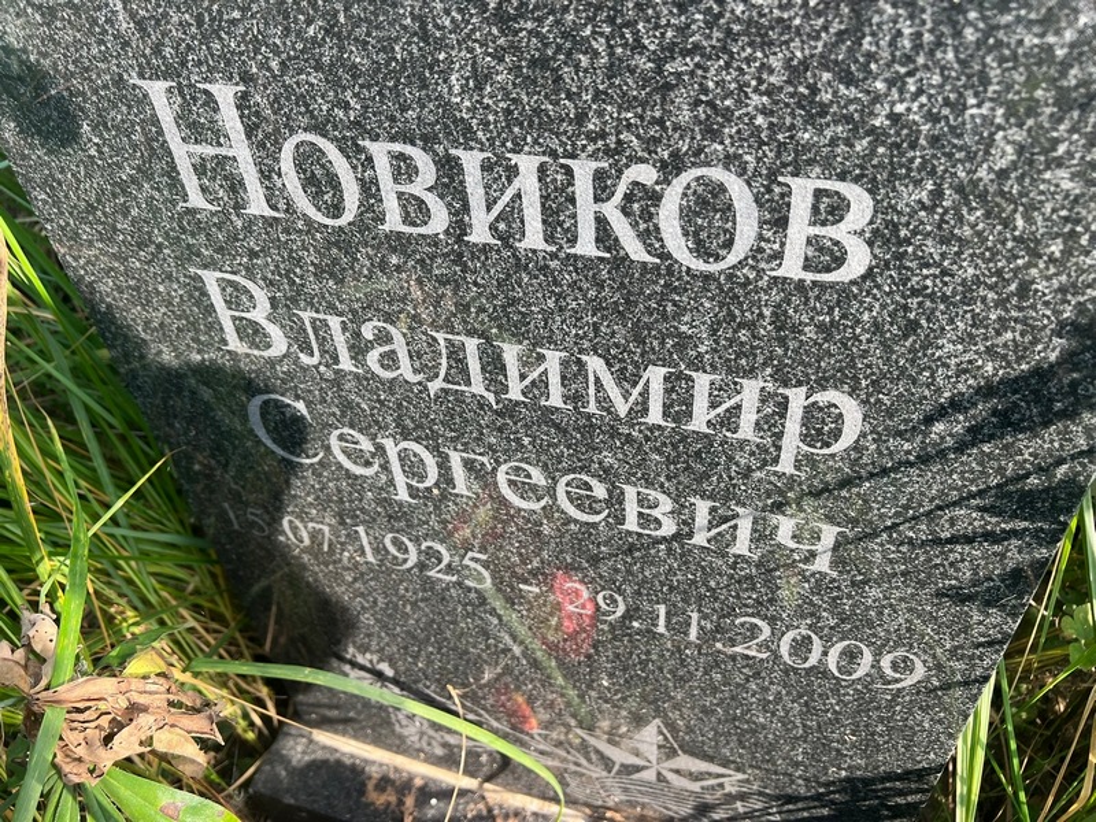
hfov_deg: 67.3
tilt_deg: -45.6
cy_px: 411
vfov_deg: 53.1
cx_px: 548
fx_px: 823
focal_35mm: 26
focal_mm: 5.7
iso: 50
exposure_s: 1/509
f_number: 1.5
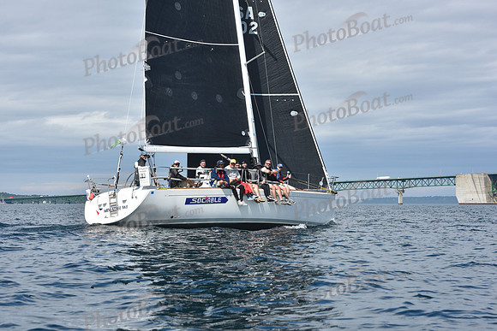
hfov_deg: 25.4
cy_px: 166
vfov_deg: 17.1
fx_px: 1105
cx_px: 248
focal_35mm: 80
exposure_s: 1/800
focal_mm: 80
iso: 250
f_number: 9
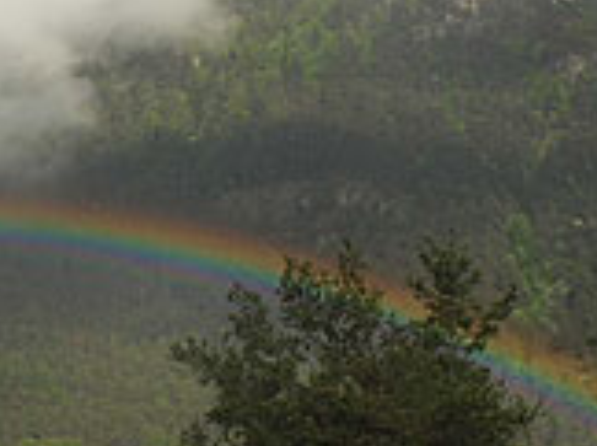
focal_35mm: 100
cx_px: -63
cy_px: 194
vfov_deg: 14.7
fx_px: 1728
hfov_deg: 18.8
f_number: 5.6
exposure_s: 1/125
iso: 125
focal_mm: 25
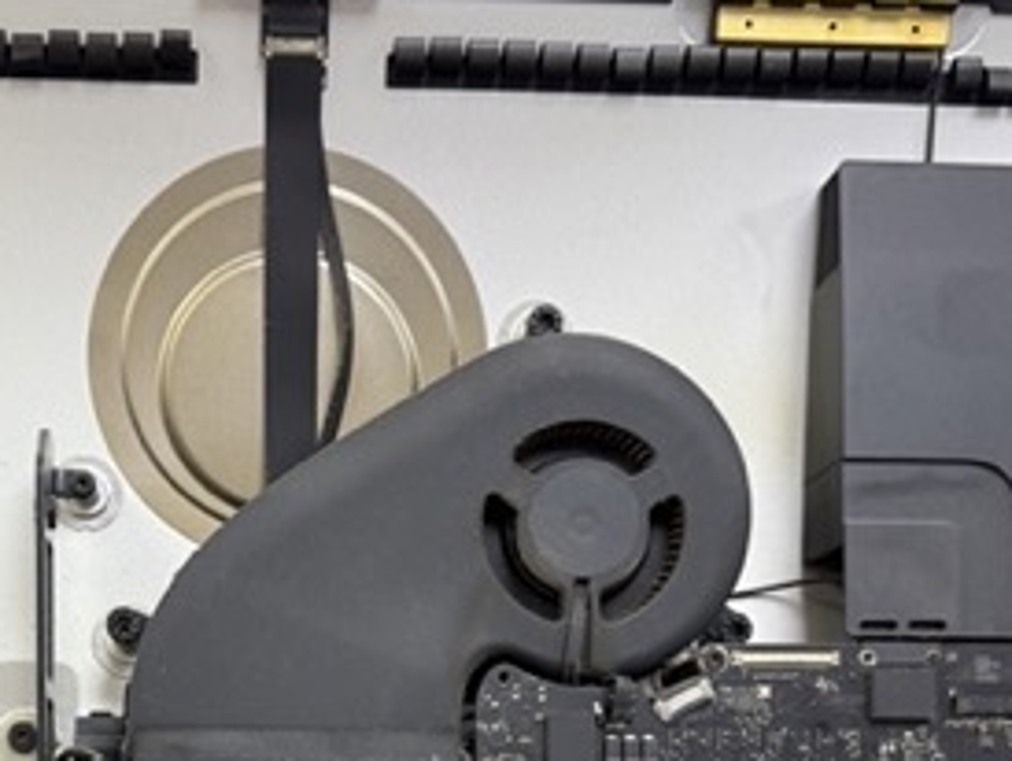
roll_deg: -1.4
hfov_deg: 33.9
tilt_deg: -22.0
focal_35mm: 56
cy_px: 816
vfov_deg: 24.5
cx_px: 314
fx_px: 1639
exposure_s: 1/100
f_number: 1.78
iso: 160
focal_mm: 6.76
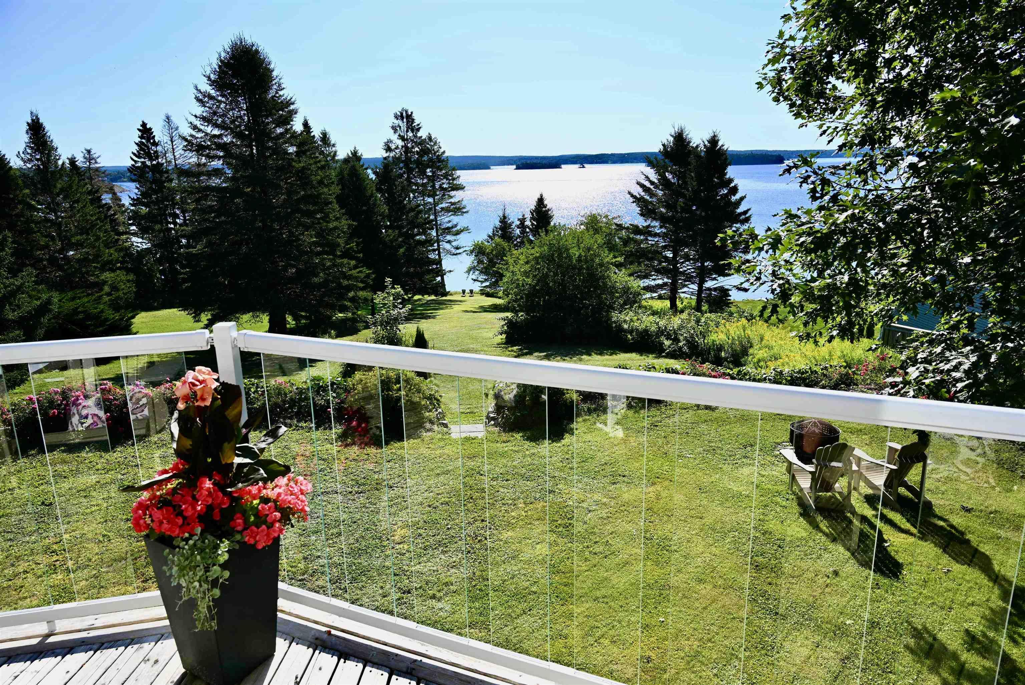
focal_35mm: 24
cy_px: 342
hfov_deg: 73.7
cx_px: 512
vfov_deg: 53.2
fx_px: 684
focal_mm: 24
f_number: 7.1
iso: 100
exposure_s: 1/400
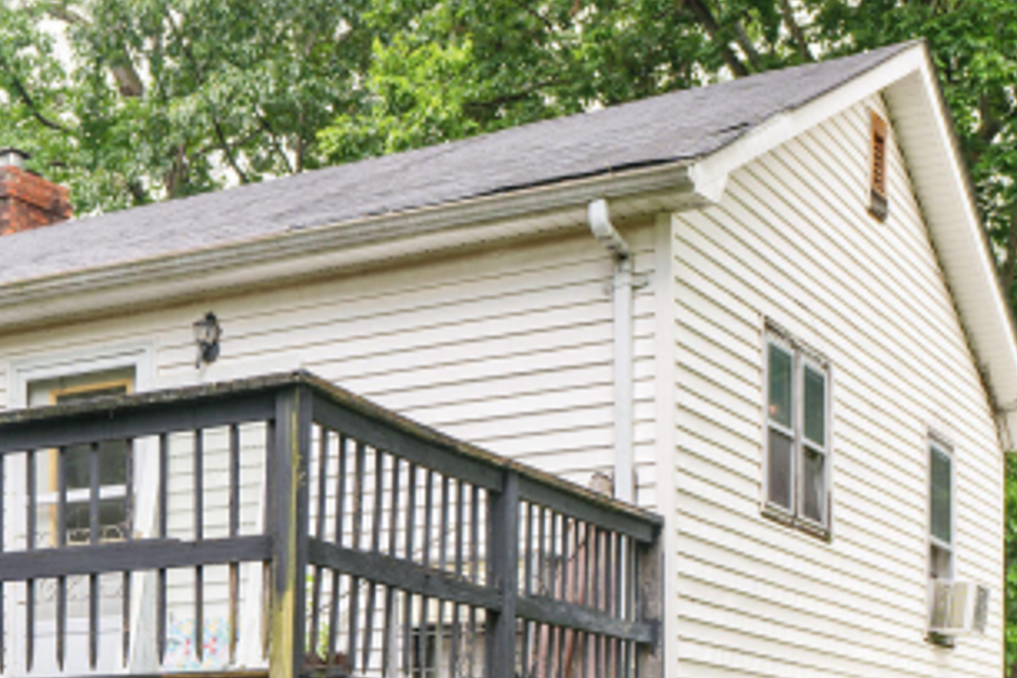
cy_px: 698
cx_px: 80
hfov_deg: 27.3
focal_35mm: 71
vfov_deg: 18.6
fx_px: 2006
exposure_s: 1/40
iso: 125
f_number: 4
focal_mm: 29
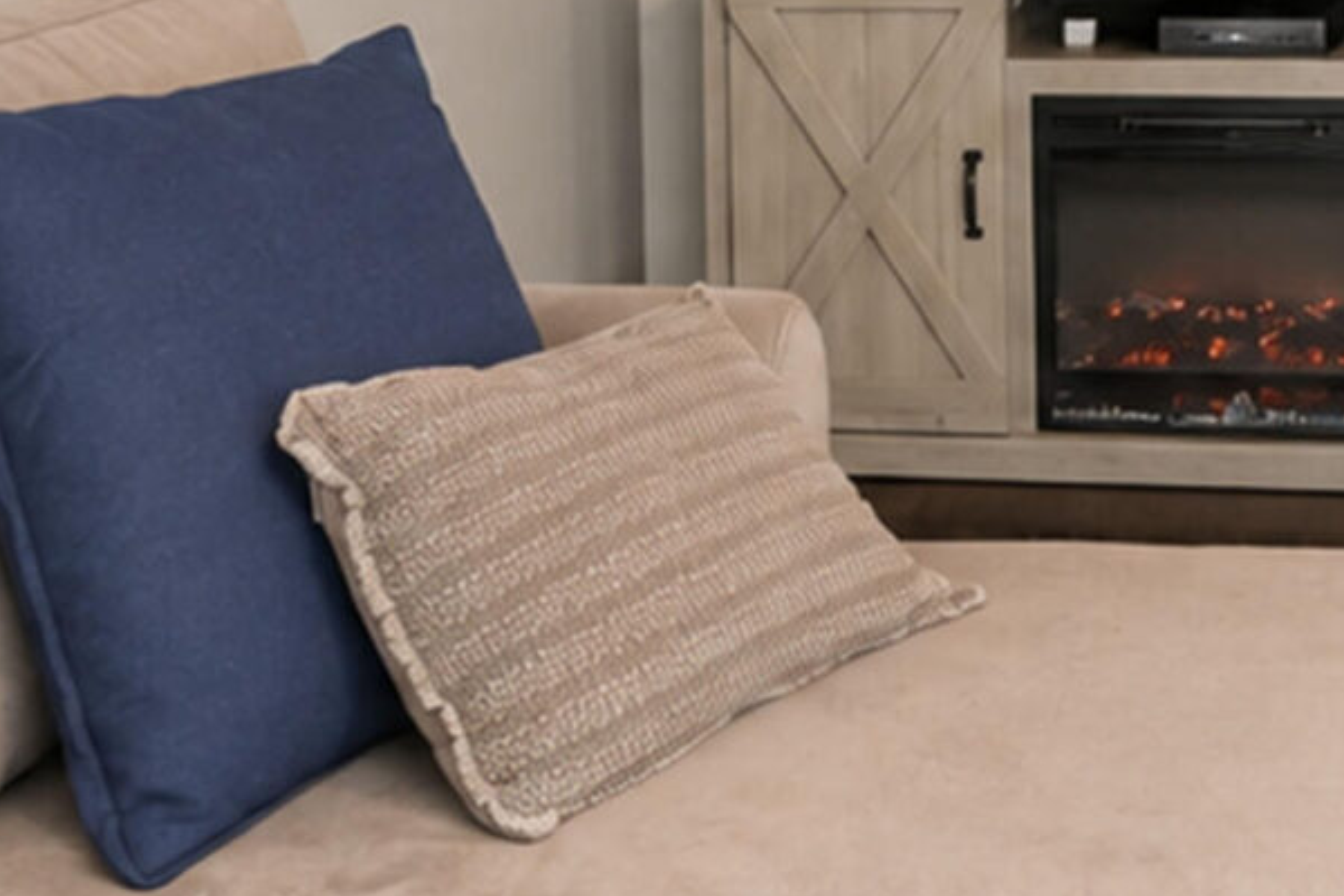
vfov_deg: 19.7
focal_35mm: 64
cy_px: -227
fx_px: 2389
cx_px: 950
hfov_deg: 31.0
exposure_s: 1/60
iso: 2000
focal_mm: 10
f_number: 4.5
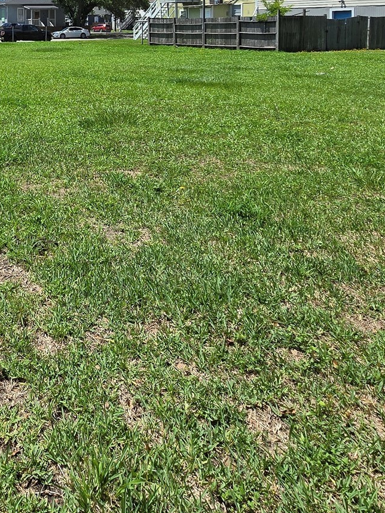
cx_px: -7
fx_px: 460
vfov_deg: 50.7
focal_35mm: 31
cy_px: 38
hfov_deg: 39.6
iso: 50
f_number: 2.2
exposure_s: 1/3194
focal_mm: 2.2
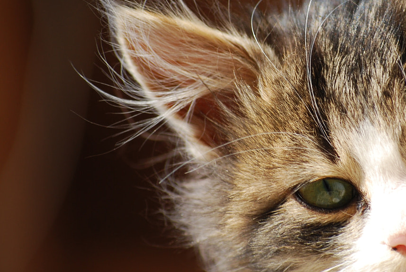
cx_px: 303
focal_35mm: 448
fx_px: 5059
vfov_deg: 3.1
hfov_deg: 4.6
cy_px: 110
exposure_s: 1/200
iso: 100
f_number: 5.3
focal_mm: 160
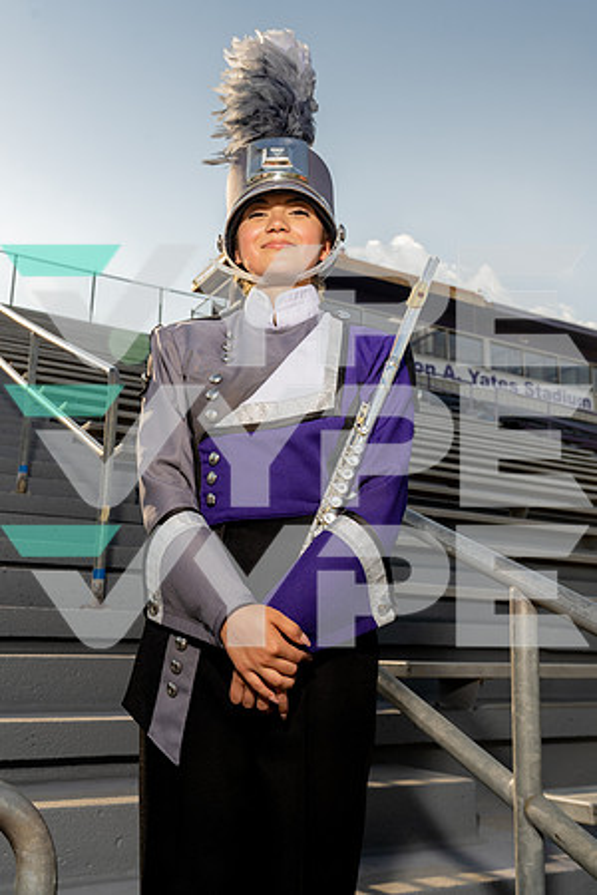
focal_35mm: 36
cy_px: 448
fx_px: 895
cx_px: 298
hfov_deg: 36.9
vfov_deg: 53.1
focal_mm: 36
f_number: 8
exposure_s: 1/250
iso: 100
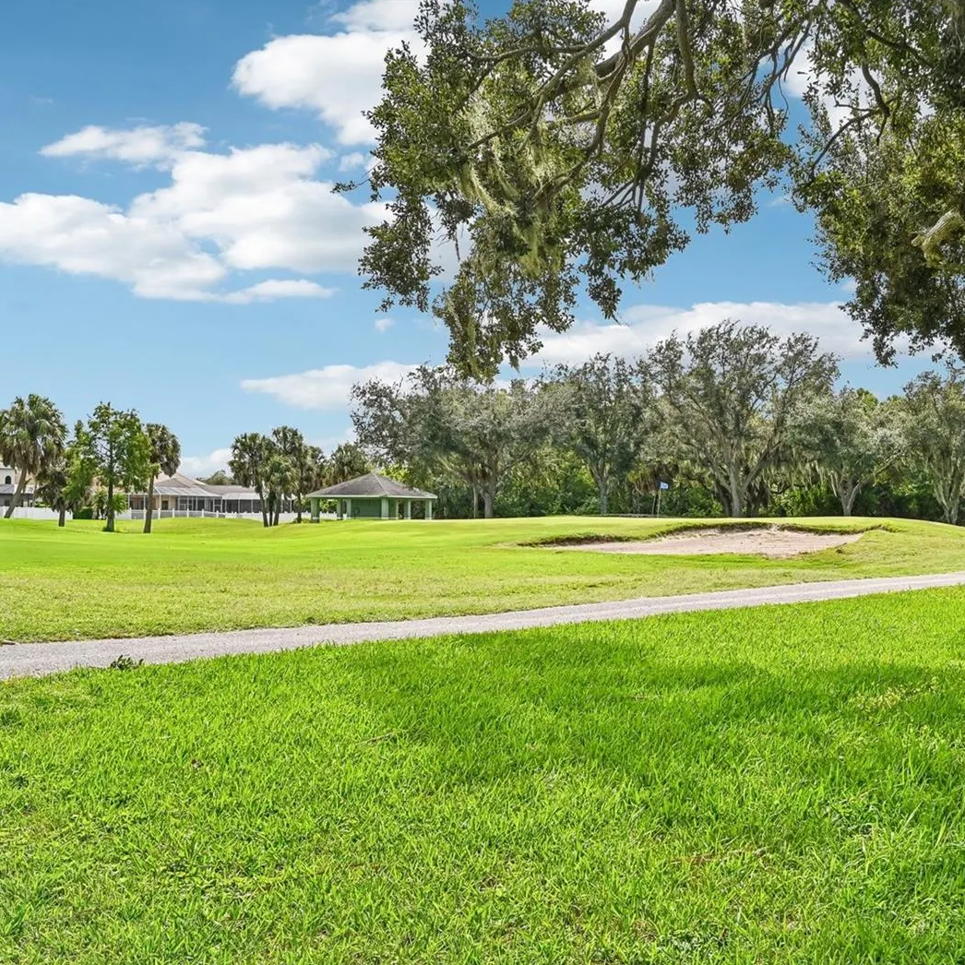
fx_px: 1230
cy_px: 487
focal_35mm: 39
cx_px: 649
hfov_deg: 42.2
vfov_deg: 42.8
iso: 400
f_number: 8
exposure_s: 1/1250
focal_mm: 30
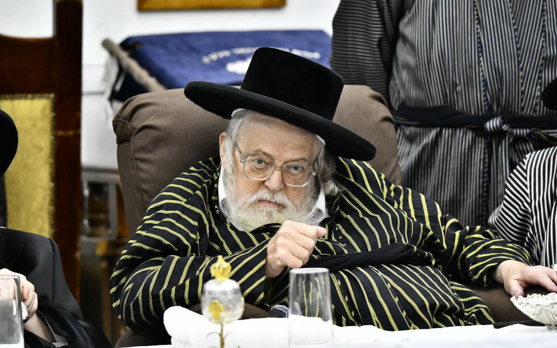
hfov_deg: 6.8
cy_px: 162
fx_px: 4660
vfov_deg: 4.3
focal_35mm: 307
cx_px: 279
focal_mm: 300
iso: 2000
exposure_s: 1/200
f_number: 5.6
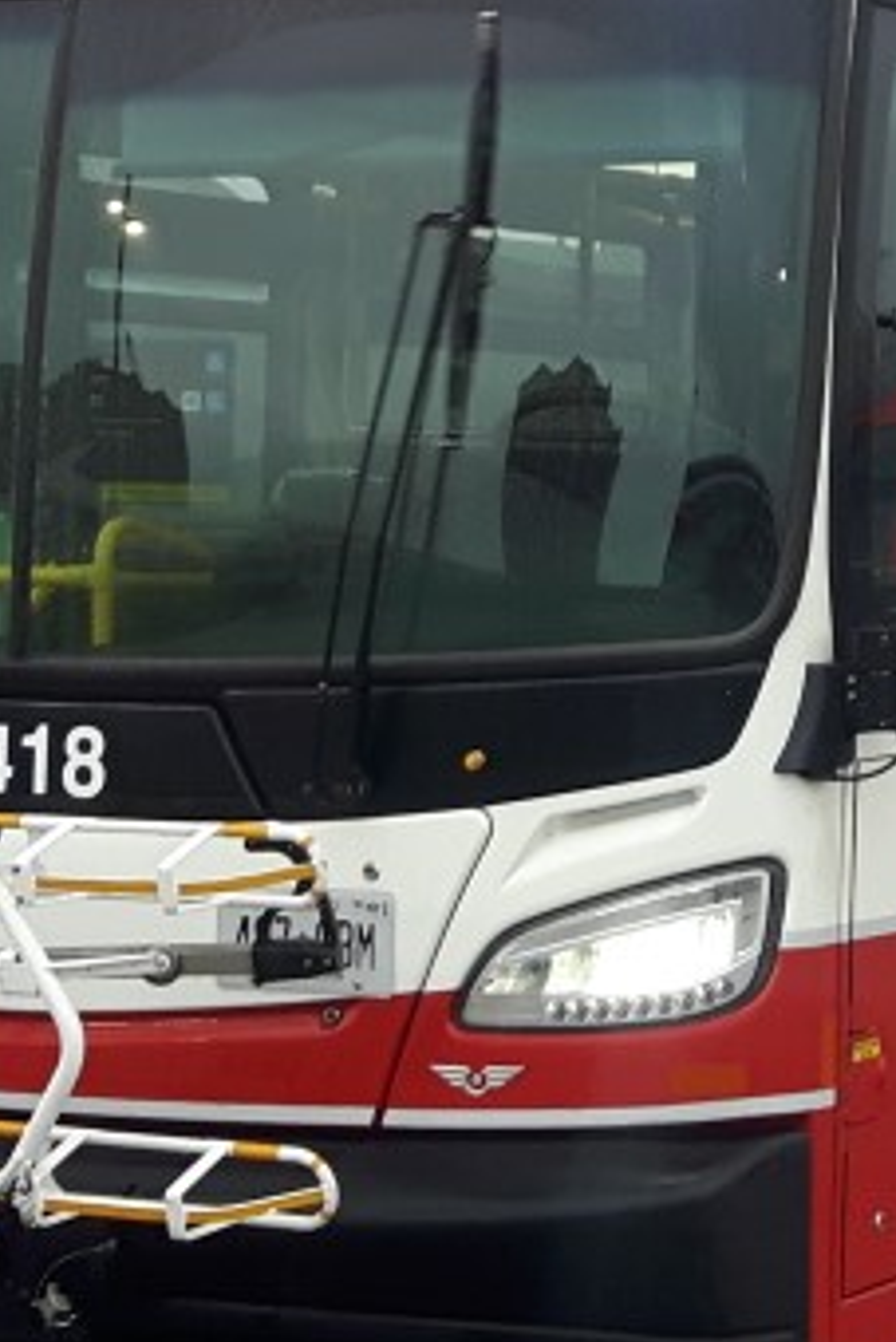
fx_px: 3617
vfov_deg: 21.0
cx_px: 628
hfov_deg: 14.1
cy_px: 489
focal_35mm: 97
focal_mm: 3.7
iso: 64
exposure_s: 1/100
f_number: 1.9
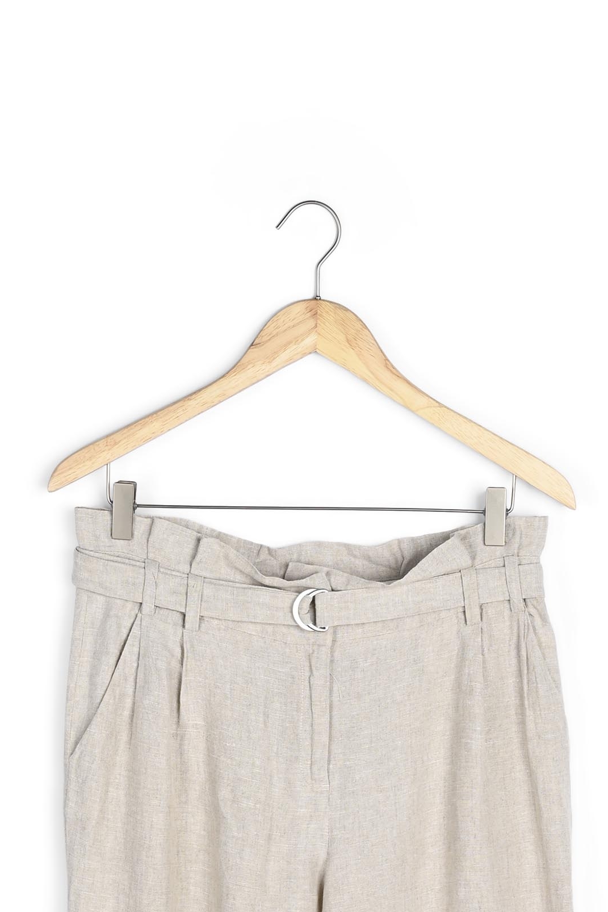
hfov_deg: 12.2
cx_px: 318
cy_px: 1012
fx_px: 2838
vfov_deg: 17.6
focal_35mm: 112
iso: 100
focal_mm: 45
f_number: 11
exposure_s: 1/125
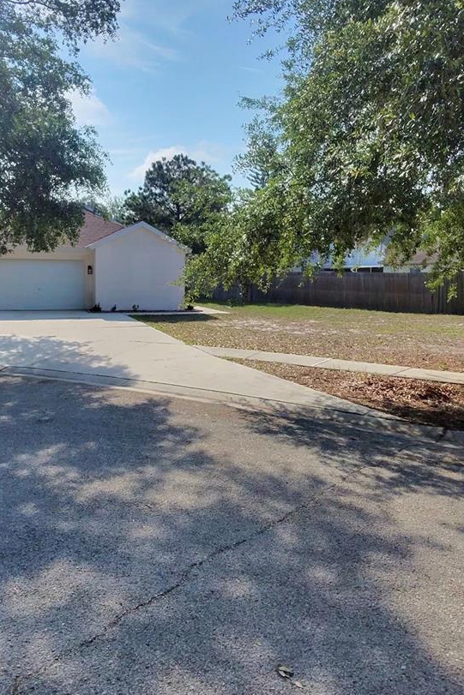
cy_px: 310
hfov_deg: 61.8
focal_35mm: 20
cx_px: 206
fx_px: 386
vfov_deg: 83.7
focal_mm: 2.24
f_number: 2.2
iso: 54
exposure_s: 1/1111
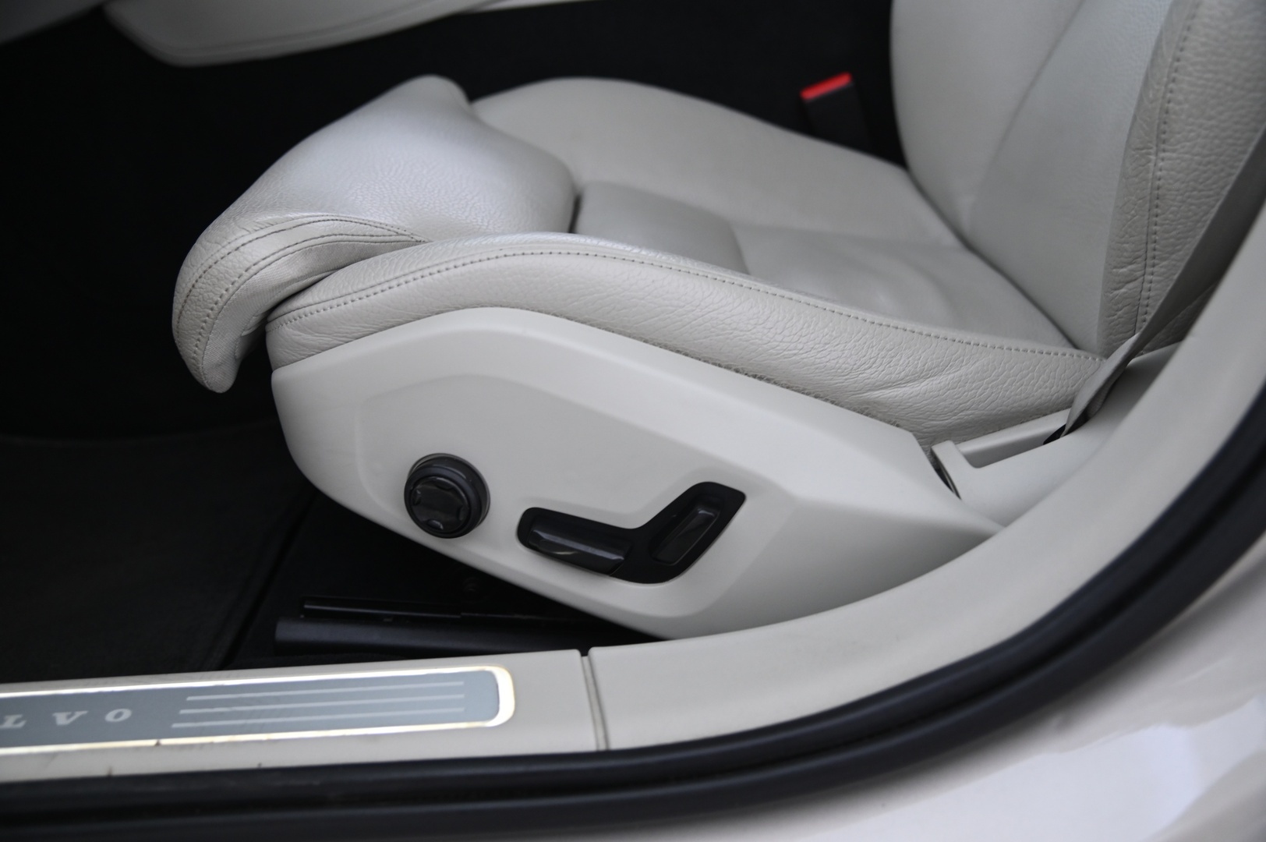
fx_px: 1089
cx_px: 633
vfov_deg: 42.3
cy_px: 421
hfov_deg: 60.3
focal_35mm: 31
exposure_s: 1/15
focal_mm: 31
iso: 1250
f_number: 4
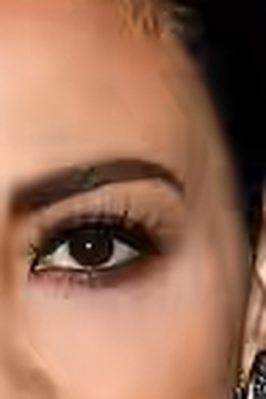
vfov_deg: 7.1
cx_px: -17
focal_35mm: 287
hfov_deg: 4.8
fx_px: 3181
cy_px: 432
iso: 640
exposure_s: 1/200
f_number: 6.3
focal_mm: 86
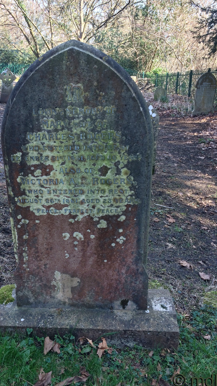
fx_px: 327
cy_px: 192
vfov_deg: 61.0
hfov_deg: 36.4
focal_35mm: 32
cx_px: 78
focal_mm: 4.15
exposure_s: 1/101
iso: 32
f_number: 2.2
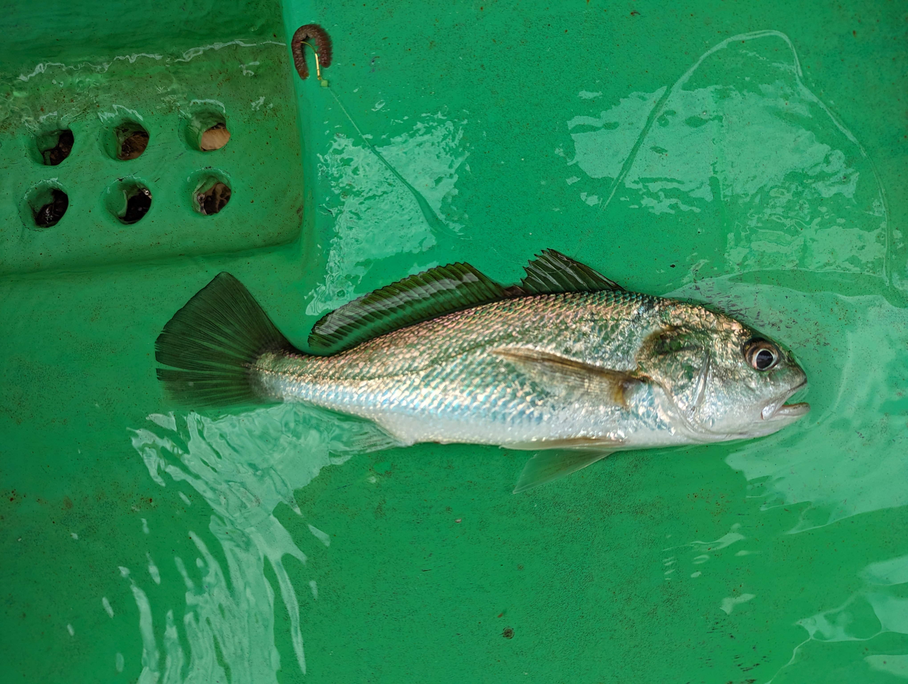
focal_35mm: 24
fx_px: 630
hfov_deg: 71.5
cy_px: 342
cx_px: 454
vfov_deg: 56.9
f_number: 1.85
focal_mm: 6.81
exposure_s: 1/501
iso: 44
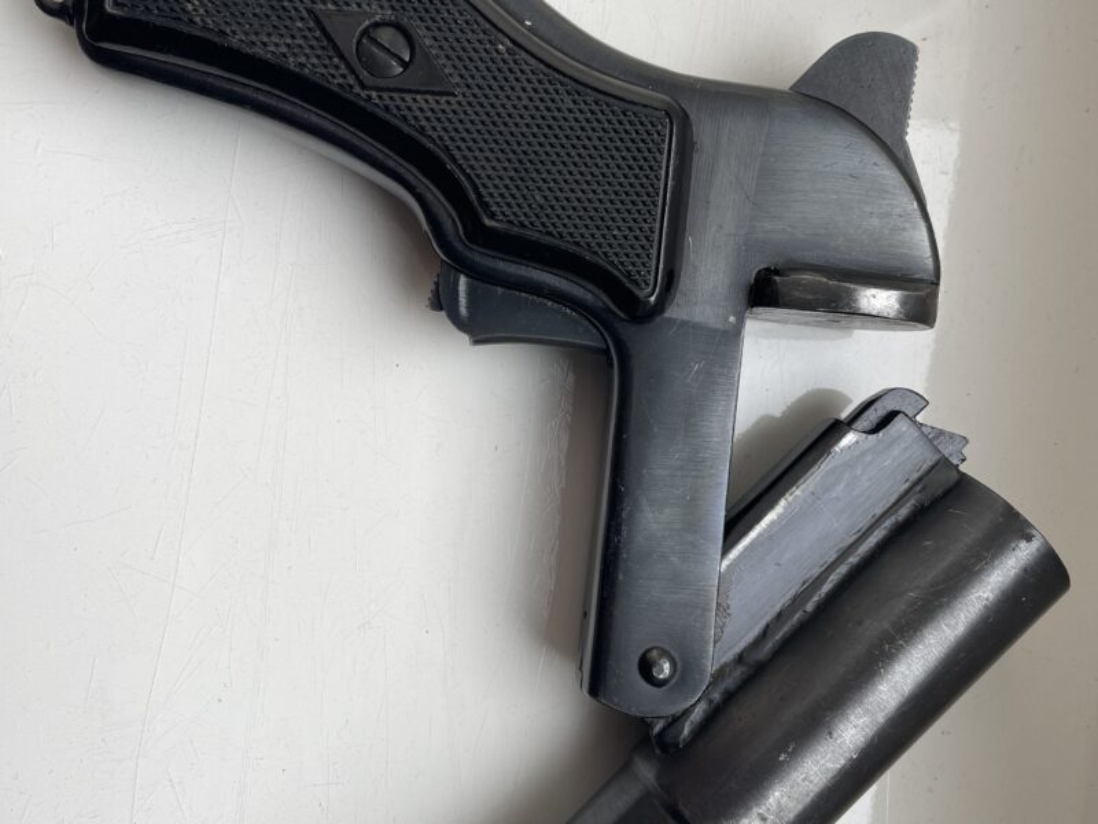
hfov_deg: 67.3
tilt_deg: -84.8
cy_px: 412
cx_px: 549
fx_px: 825
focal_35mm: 26
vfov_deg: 53.1
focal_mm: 4.2
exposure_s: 1/132
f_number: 1.6
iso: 32
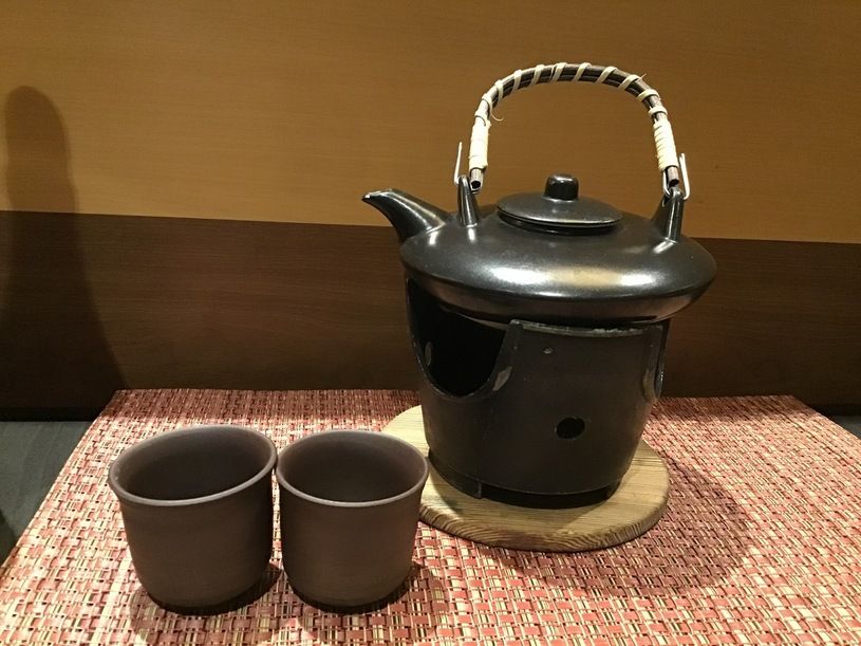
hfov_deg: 58.4
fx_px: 771
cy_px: 323
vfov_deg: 45.4
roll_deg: -4.6
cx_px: 430
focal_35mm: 31
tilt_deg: -19.0
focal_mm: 3.3
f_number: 2.4
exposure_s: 1/15
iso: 500
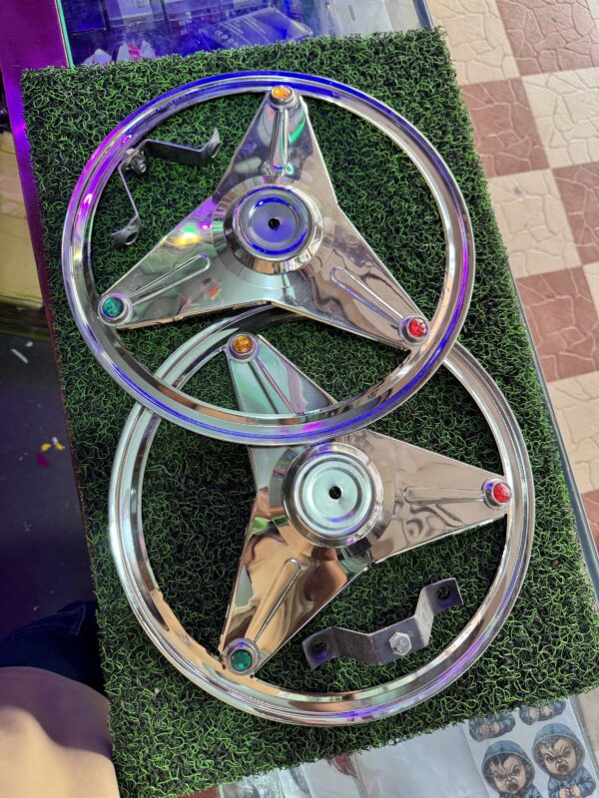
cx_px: 300
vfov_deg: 71.6
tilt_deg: -78.8
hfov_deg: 56.8
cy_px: 399
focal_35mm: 24
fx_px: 554
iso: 160
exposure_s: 1/100
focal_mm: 6.76
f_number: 1.78
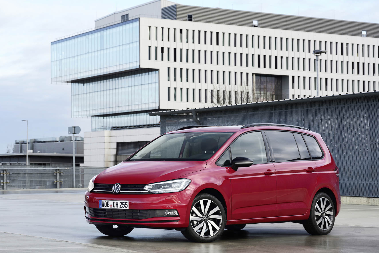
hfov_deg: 20.6
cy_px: 131
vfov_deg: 13.8
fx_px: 1042
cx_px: 189
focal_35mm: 99
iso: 125
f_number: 9
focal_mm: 120
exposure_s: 1/38
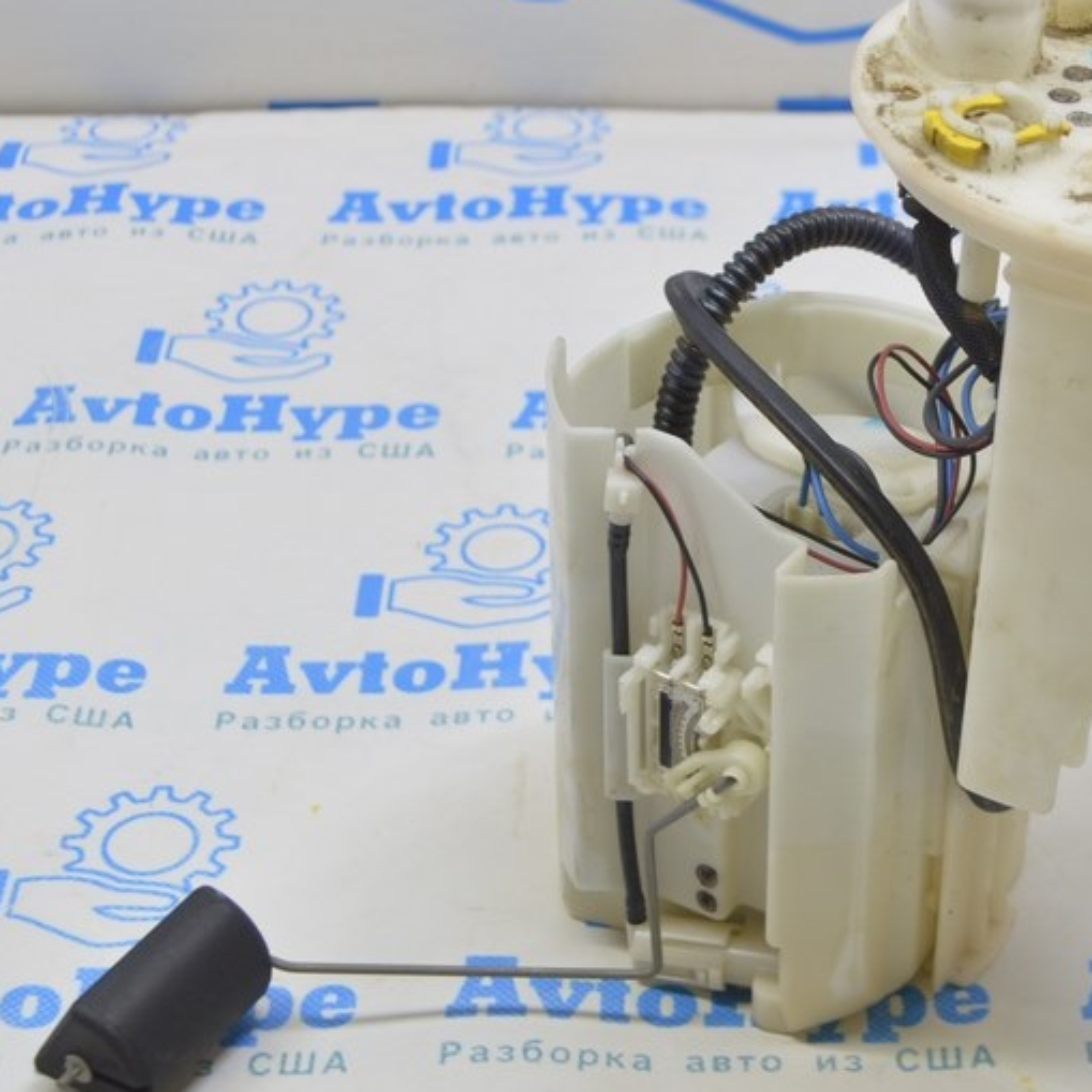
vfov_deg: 21.1
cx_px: 822
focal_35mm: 82
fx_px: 2927
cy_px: 469
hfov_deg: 21.0
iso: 400
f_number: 5.6
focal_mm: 32
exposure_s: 1/20
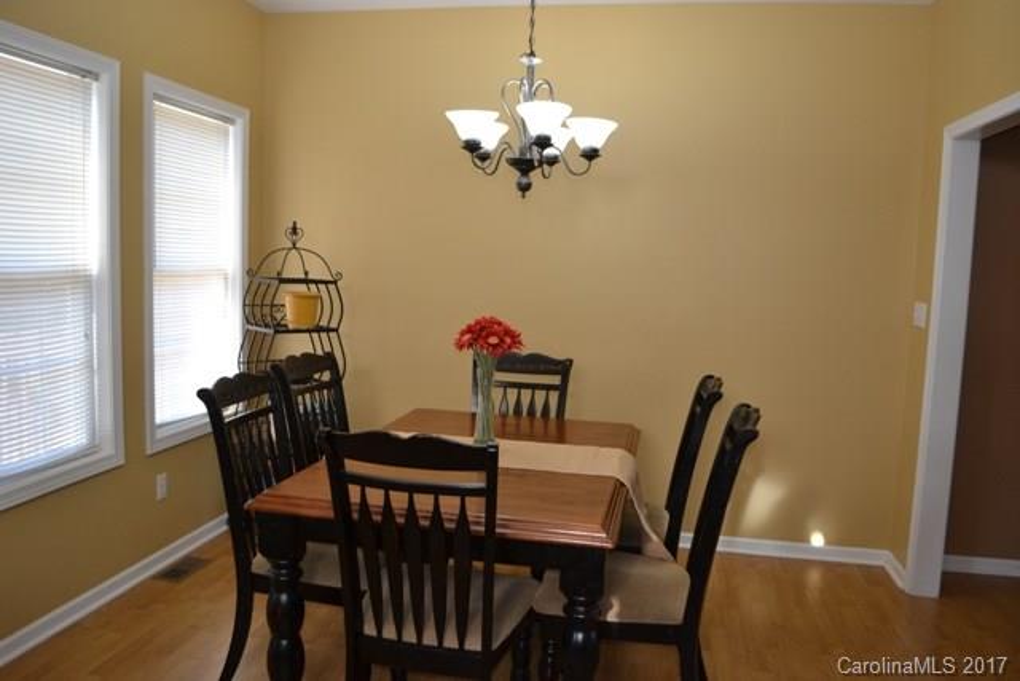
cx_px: 510
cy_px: 340
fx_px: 765
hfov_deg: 67.4
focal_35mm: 27
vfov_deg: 48.0
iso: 400
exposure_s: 1/60
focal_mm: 18
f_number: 3.5
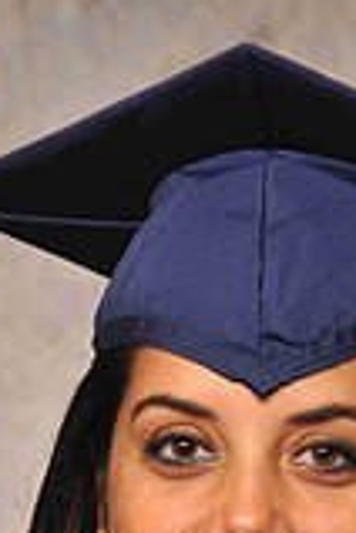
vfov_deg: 3.6
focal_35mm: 573
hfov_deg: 2.4
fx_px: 8505
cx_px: 243
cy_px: 587
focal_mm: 135
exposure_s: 1/60
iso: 200
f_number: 5.6
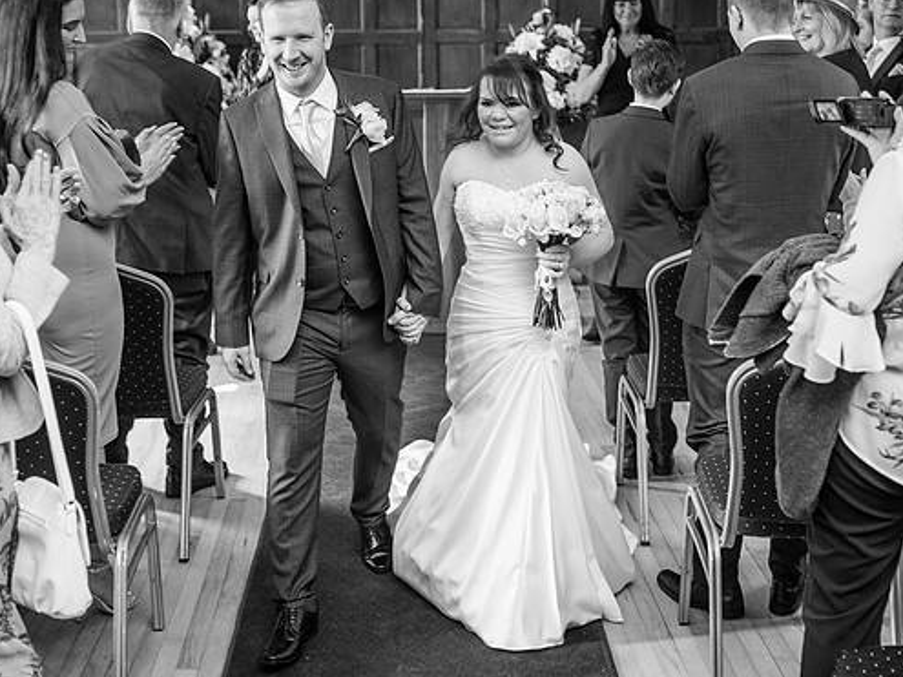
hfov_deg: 35.5
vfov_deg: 26.9
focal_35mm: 54
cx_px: 515
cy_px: 251
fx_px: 1408
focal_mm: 35
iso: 200
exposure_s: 1/100
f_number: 2.8
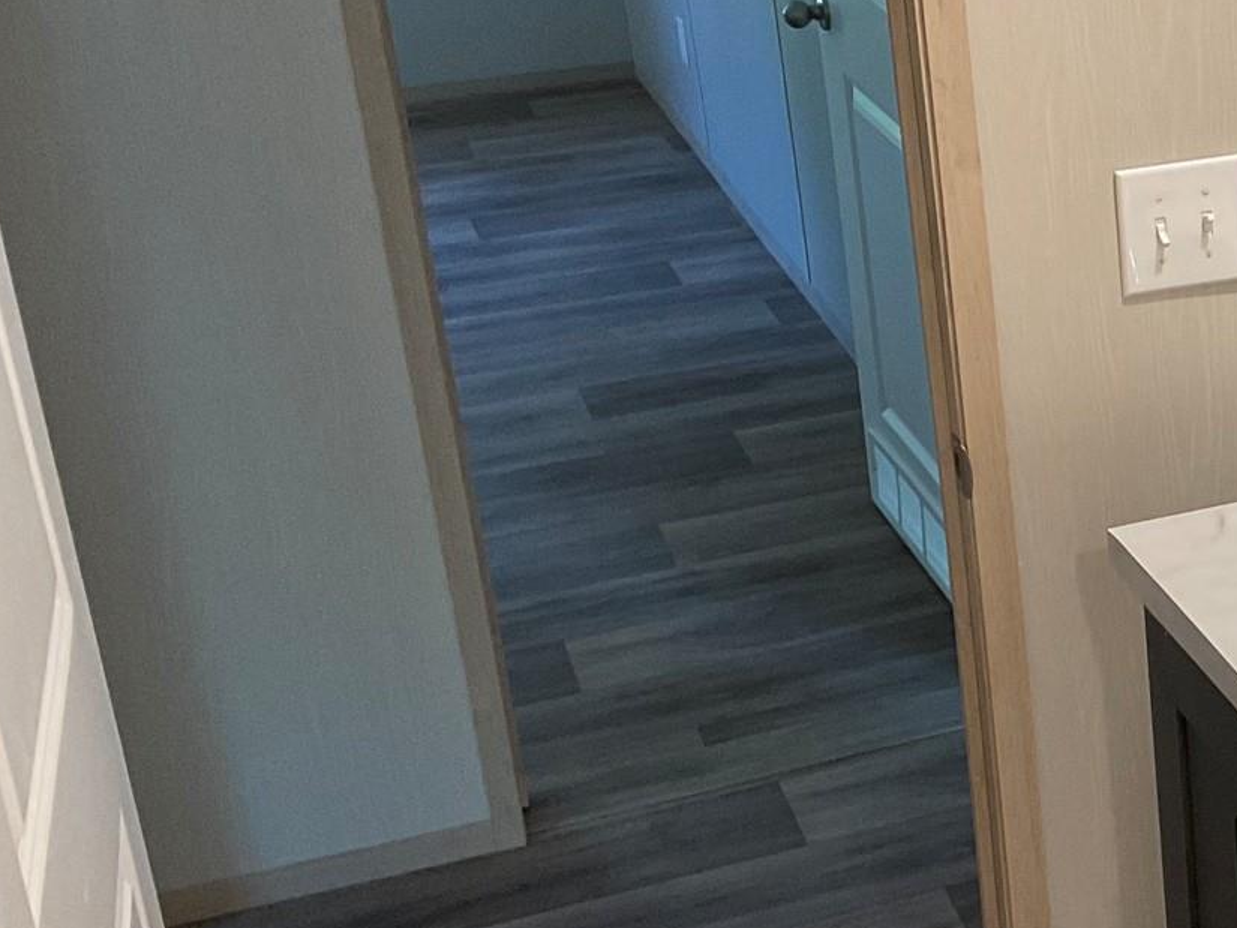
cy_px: 399
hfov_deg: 24.5
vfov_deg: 20.4
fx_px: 2573
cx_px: 1474
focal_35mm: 72
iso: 80
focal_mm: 3
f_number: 1.8
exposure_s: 1/60
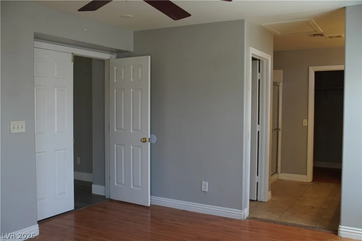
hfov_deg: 55.1
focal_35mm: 34
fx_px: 347
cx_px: 181
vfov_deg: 38.4
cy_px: 120
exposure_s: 1/160
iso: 500
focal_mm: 23
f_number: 4
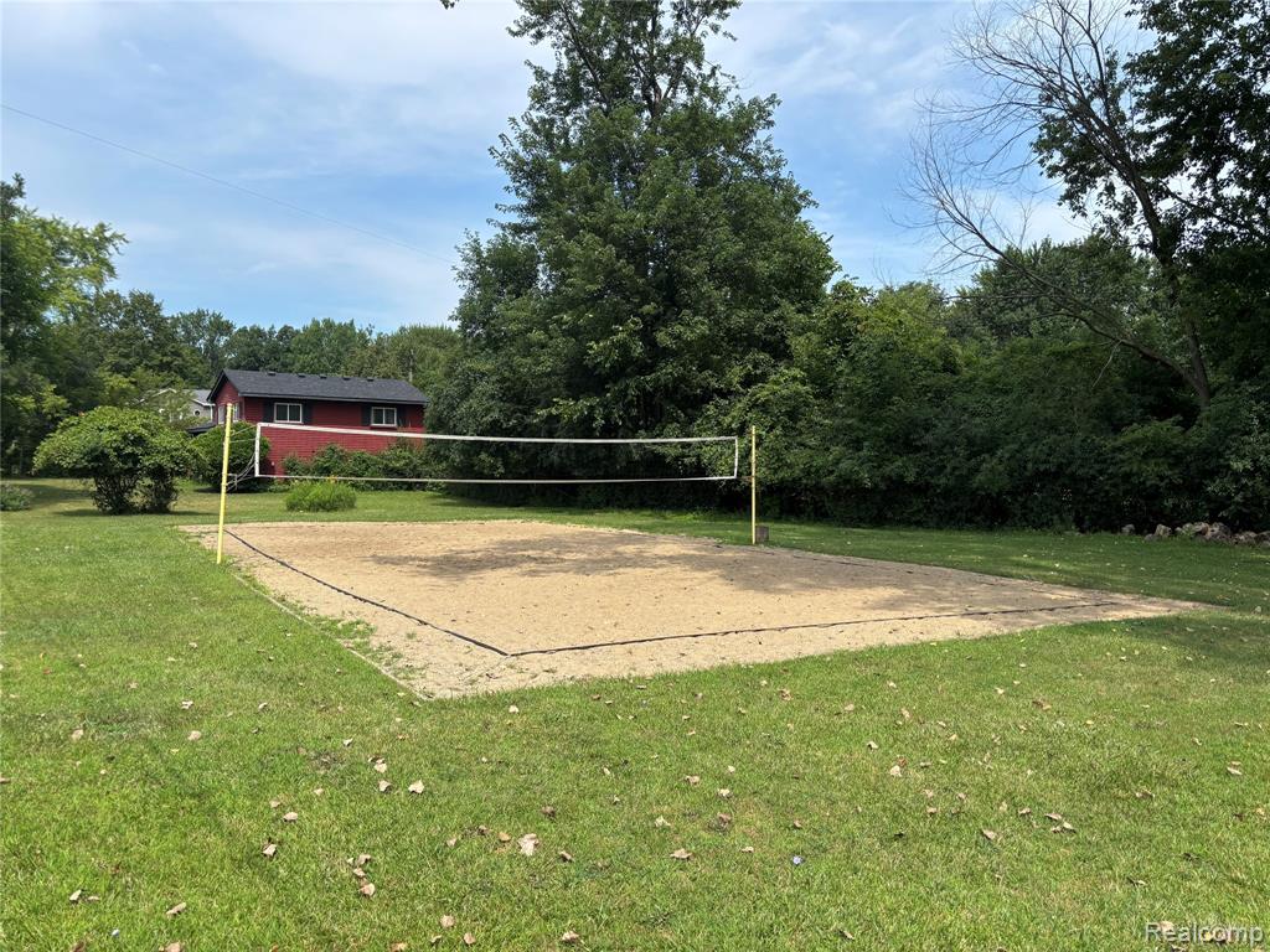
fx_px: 954
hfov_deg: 67.3
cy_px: 476
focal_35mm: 26
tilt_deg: -1.1
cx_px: 635
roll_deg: -0.4
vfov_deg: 53.1
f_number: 1.6
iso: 50
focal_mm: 5.96
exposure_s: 1/2398
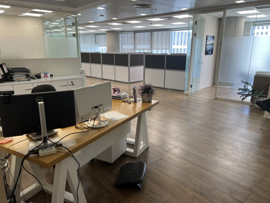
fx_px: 203
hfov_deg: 67.3
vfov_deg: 53.1
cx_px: 135
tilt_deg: -13.9
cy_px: 102
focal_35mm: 26
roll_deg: +0.2
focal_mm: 5.7
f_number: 1.5
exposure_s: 1/100
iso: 40
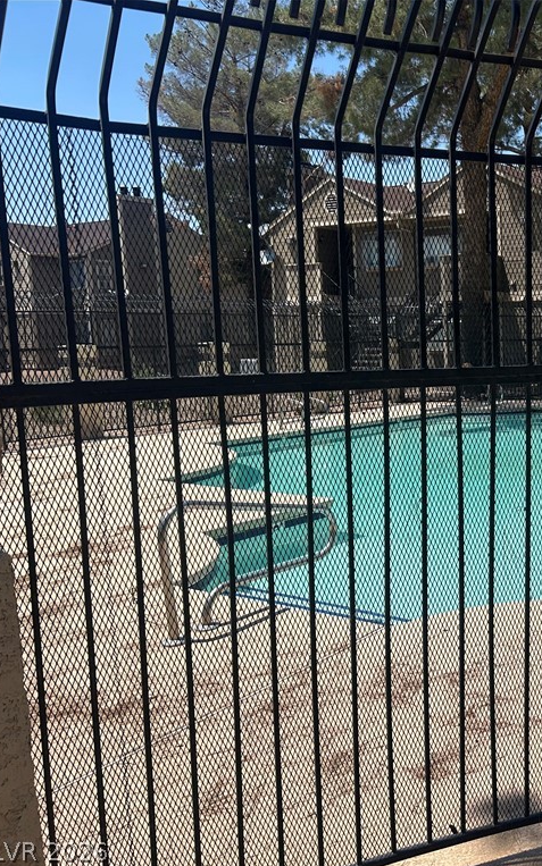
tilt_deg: -7.8
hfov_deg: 31.3
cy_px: 435
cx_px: 566
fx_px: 874
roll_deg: +0.8
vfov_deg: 52.7
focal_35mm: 37
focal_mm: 5.7
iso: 50
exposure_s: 1/4444
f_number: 1.5
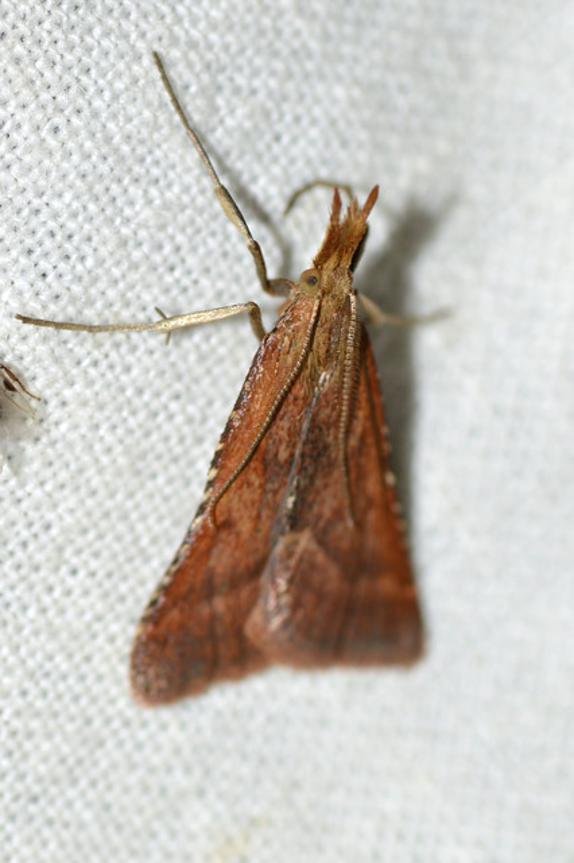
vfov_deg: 13.7
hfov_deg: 9.1
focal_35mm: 150
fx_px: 3591
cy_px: 432
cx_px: 287
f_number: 13
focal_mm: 100
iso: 100
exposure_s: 1/200
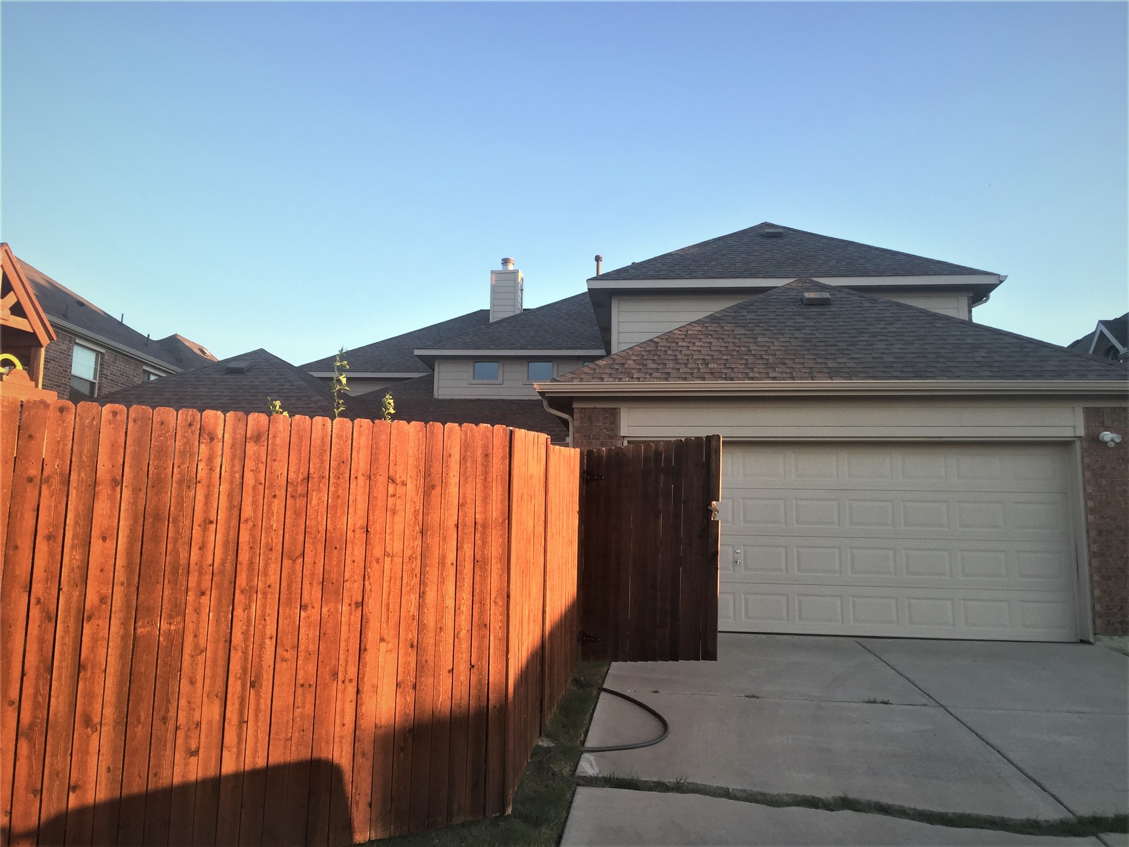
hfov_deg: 61.7
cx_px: 564
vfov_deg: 48.2
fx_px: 946
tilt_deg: +10.0
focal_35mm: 29
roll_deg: -2.2
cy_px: 424
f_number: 2.2
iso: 32
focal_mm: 4.15
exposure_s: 1/138
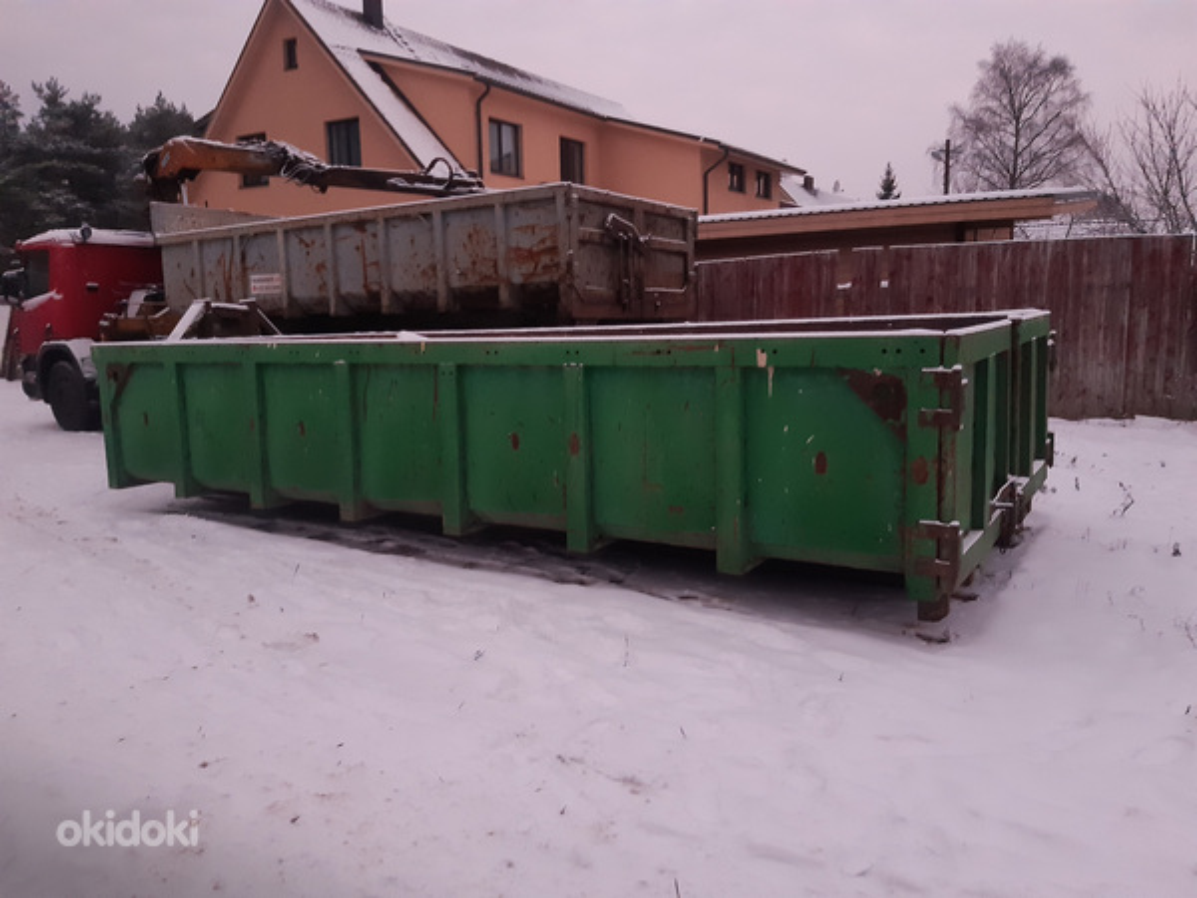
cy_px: 449
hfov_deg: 67.3
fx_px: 899
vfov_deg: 53.1
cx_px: 598
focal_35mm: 26
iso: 500
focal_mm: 3.92
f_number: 1.7
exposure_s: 1/20
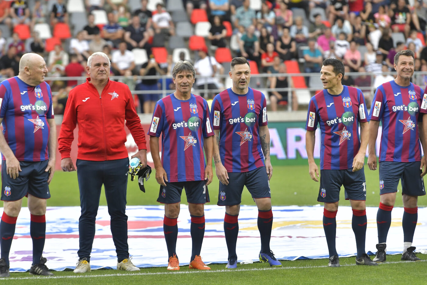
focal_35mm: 278
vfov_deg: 5.0
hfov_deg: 7.4
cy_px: 142
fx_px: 3291
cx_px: 214
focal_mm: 185
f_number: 4
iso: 1600
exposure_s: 1/1600
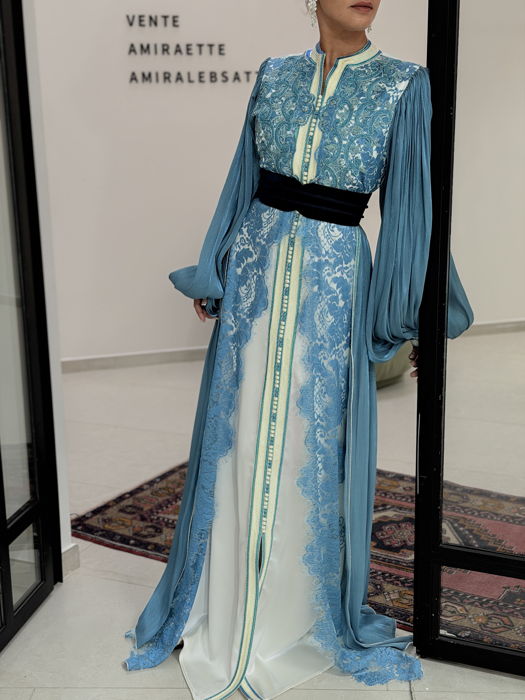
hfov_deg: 30.3
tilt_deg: -14.4
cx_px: 262
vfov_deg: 39.7
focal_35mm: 48
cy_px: 350
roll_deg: +1.0
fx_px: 971
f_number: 1.78
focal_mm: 6.76
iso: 64
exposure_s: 1/282
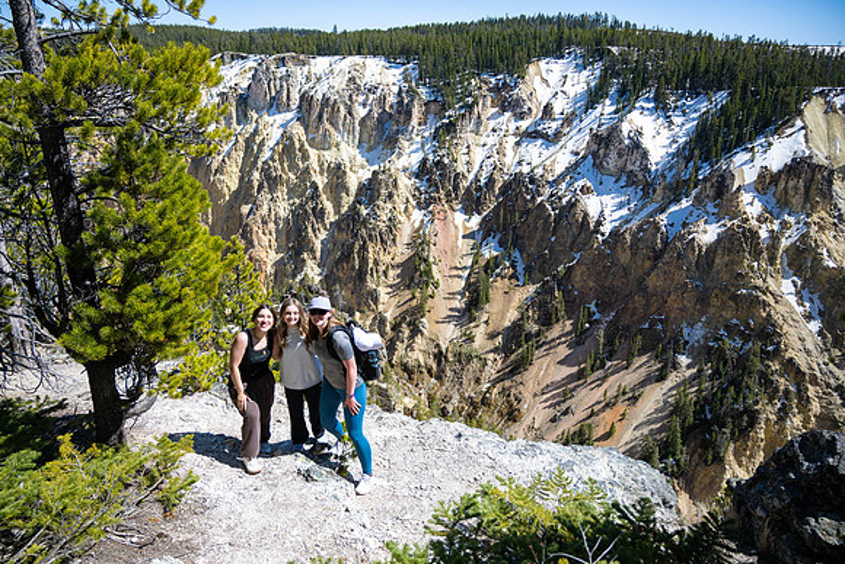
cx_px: 422
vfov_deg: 53.2
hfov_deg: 73.7
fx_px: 563
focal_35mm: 24
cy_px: 282
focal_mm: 24
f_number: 4
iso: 160
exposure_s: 1/1600
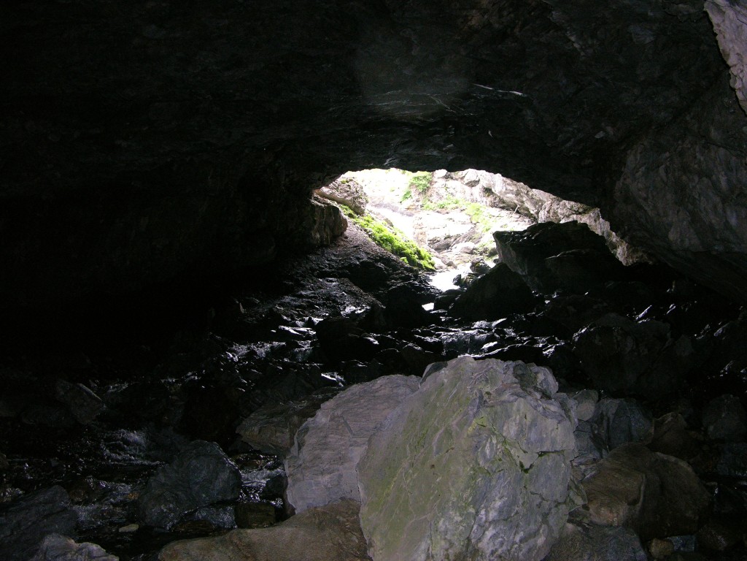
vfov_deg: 40.7
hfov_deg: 52.6
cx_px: 374
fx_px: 755
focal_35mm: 35
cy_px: 280
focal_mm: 8.9
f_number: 2.8
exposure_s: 1/60.1
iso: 200
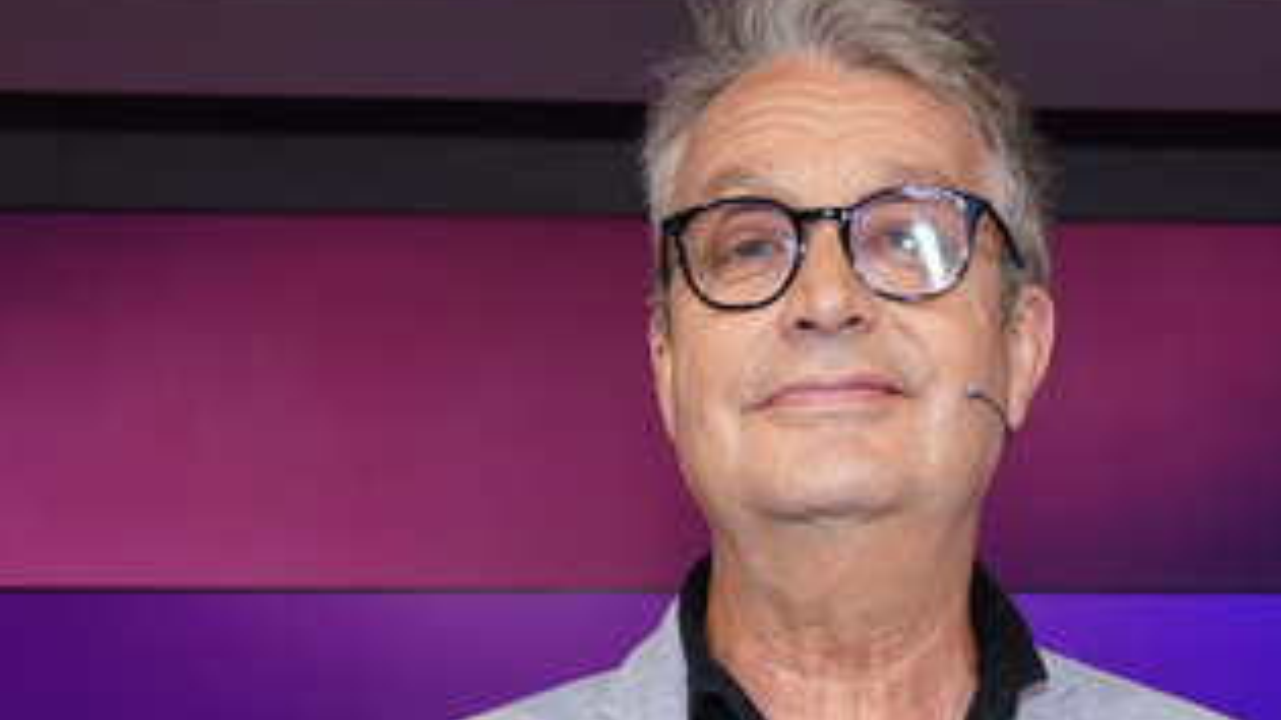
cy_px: 521
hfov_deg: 47.7
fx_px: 1426
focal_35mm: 42
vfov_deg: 28.0
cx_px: 844
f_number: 5
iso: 2000
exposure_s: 1/125
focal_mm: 28
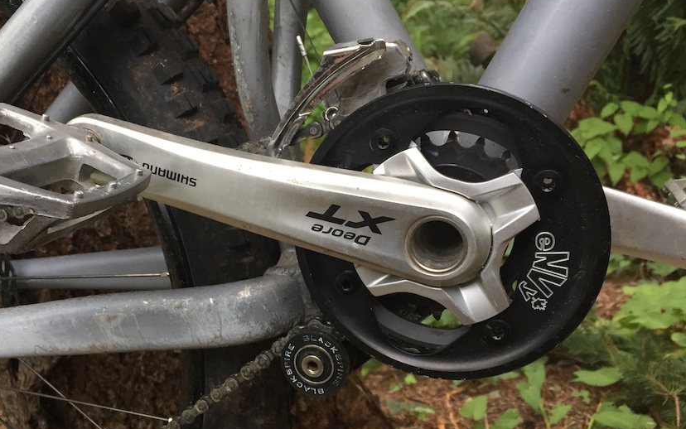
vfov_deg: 33.6
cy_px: 229
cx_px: 263
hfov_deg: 51.1
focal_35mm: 38
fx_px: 711
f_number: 2.2
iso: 40
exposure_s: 1/30
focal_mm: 4.15
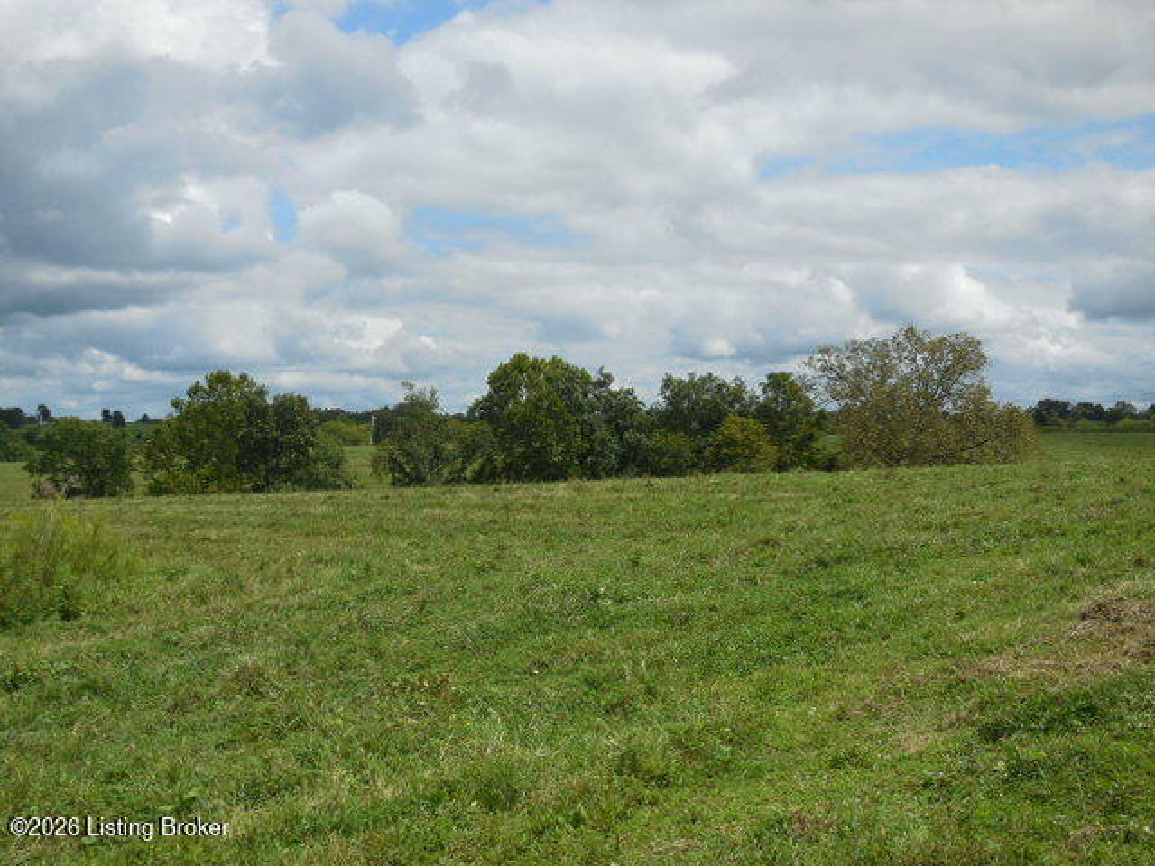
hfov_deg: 41.2
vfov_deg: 31.5
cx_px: 578
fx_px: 1535
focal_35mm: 46
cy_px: 433
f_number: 7.5
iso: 125
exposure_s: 1/500
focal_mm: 8.2
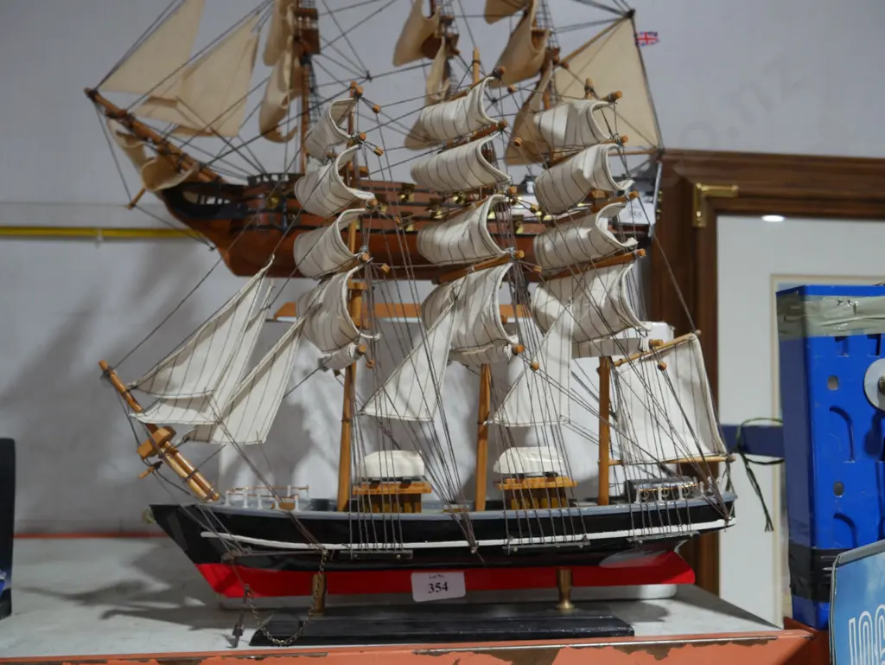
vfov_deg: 41.8
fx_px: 870
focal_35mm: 34
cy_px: 332
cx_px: 442
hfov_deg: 53.9
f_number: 4
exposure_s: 1/60
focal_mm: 17
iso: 400
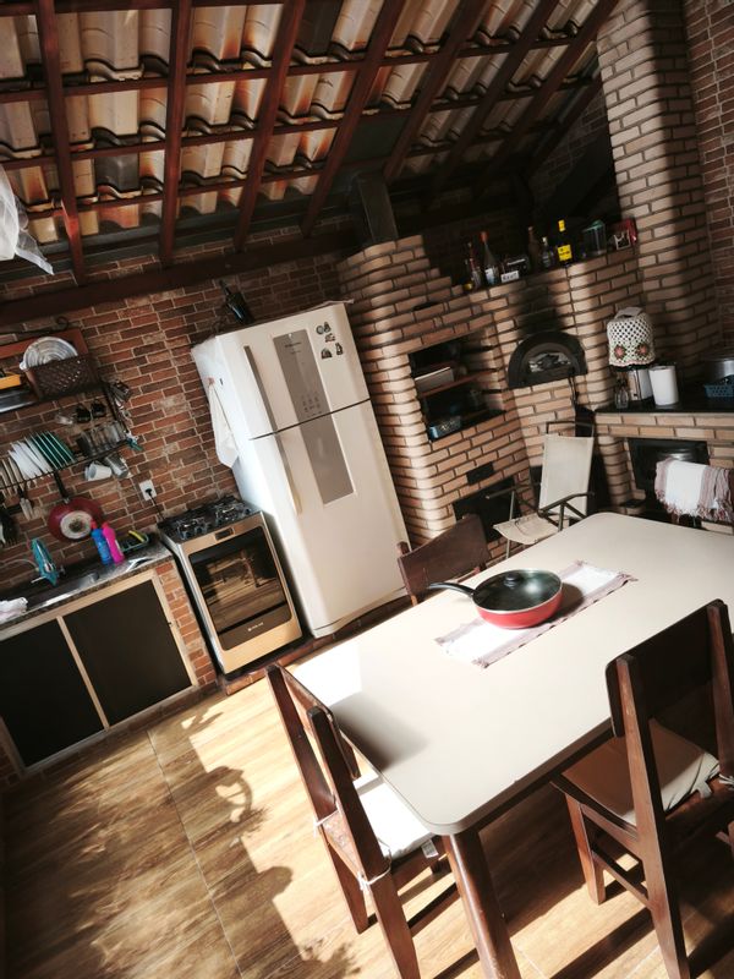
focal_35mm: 23
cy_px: 490
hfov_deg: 58.9
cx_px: 367
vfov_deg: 73.9
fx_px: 650
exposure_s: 1/375
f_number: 1.7
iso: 80
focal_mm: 5.35
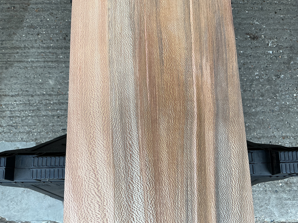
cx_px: 149
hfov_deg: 61.7
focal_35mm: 29
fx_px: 250
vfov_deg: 48.2
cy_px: 112
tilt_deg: -78.2
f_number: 1.8
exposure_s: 1/120
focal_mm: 3
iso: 20
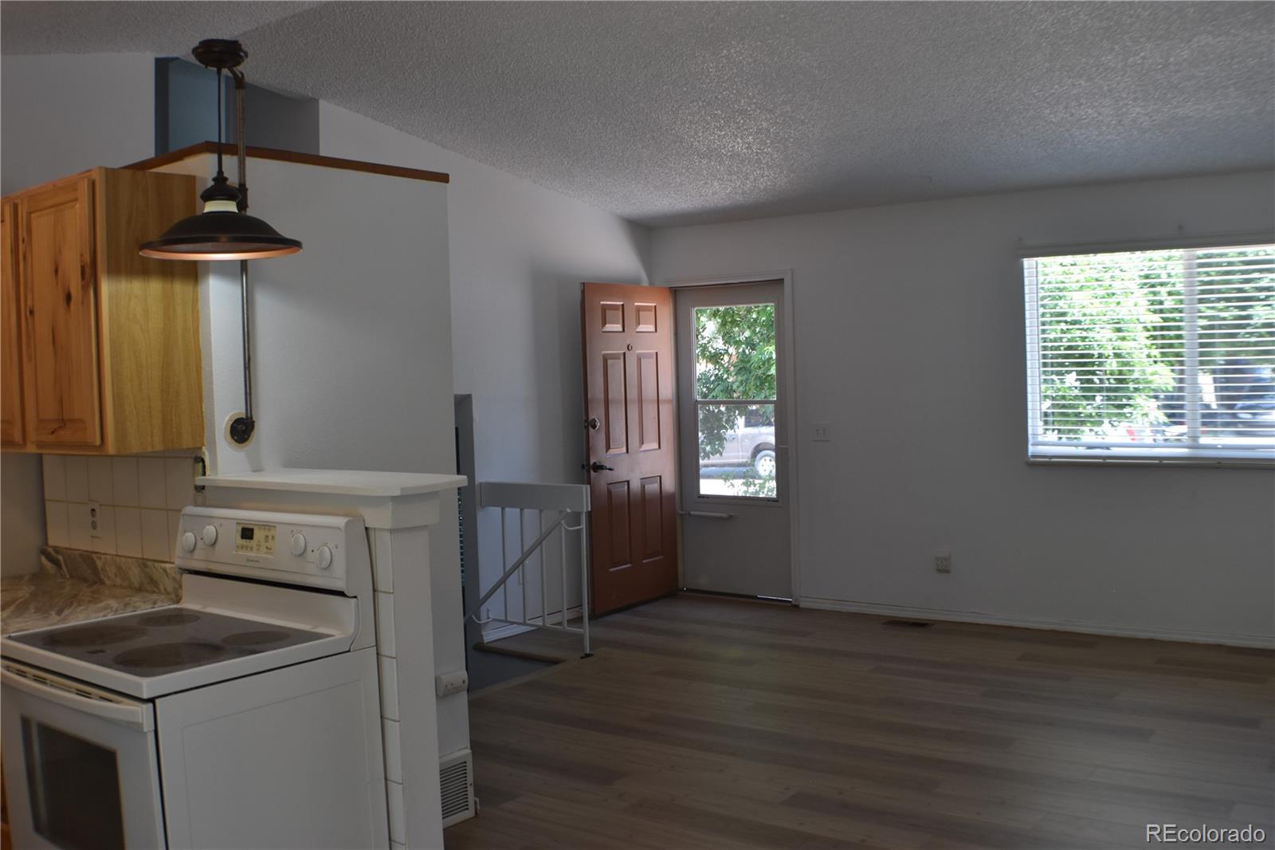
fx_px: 1593
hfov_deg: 43.6
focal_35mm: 45
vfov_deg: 29.9
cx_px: 638
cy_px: 425
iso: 400
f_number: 5.6
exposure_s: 1/125
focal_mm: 30
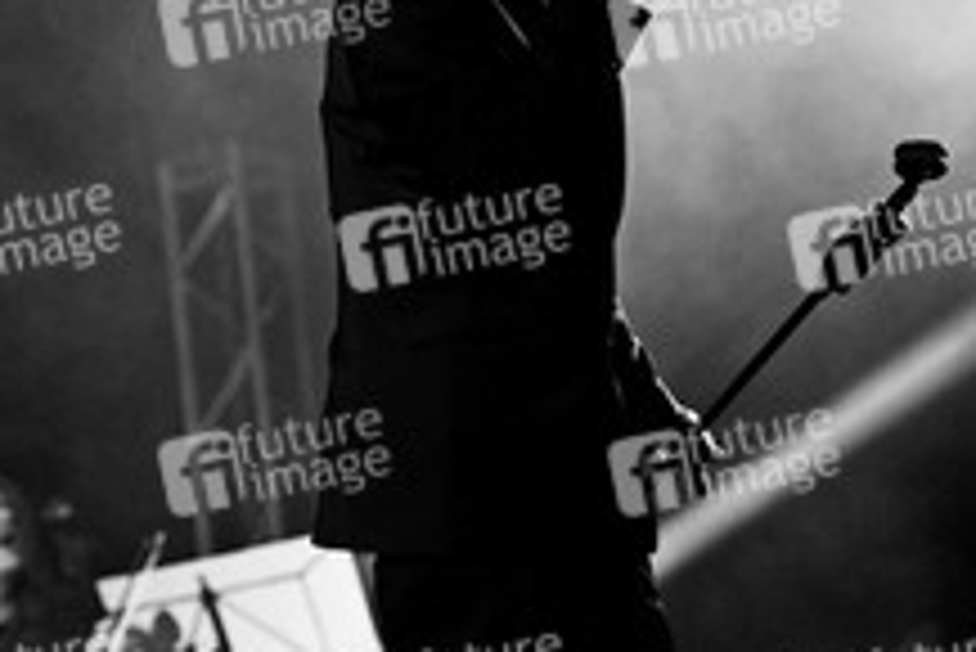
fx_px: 4775
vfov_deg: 7.8
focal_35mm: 176
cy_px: 126
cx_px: 783
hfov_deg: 11.6
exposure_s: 1/320
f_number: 2.8
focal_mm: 85
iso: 1600
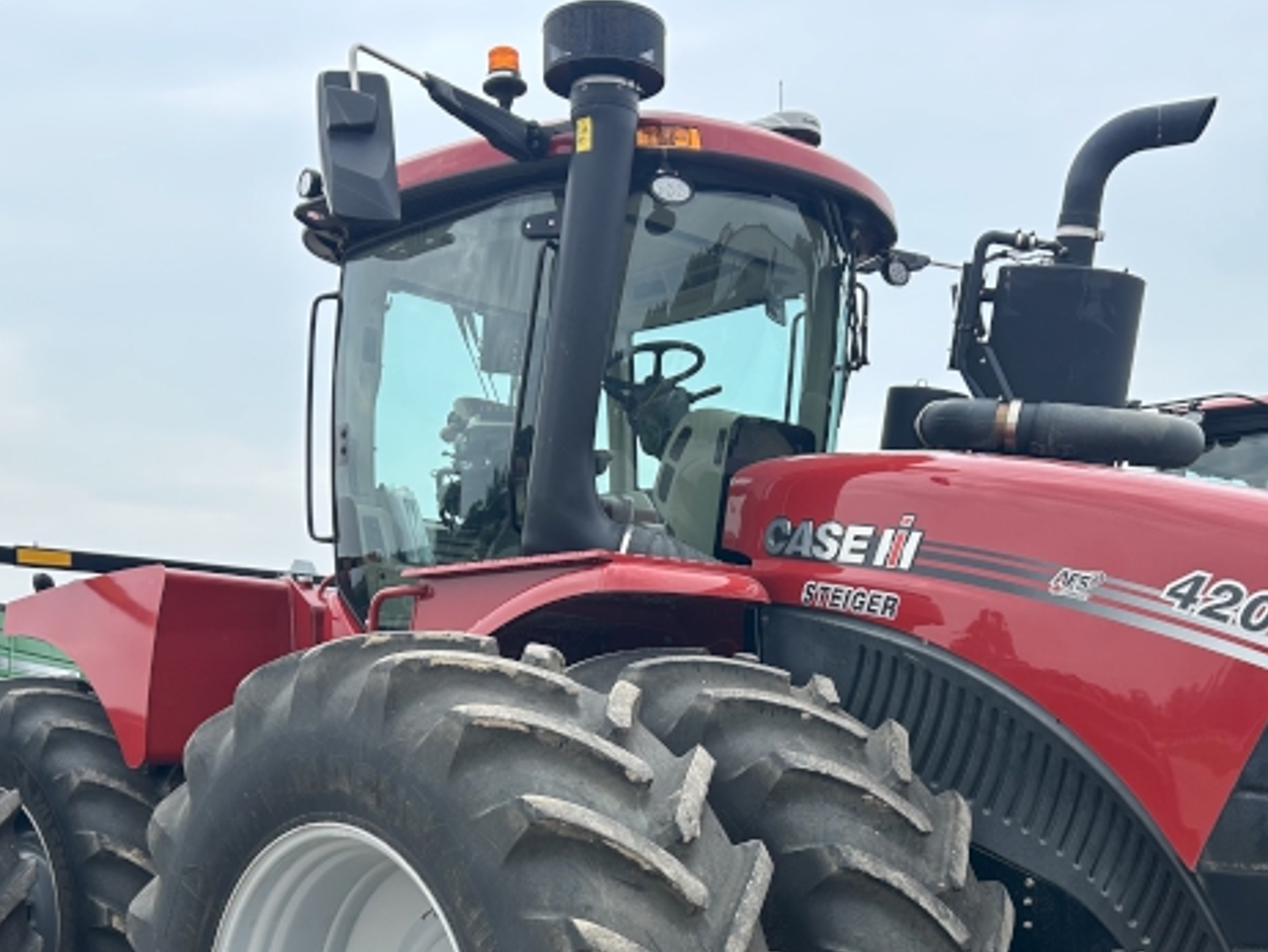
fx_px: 1649
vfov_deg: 31.1
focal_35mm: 45
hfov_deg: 42.0
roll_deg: +0.1
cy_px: 804
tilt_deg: +0.3
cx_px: 700
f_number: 1.5
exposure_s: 1/1645
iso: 50
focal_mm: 5.7
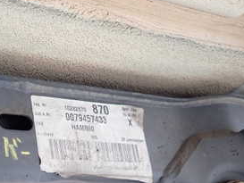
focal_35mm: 55
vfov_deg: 25.5
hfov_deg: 33.5
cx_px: 36
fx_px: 388
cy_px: 173
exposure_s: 1/80
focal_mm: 4.5
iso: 200
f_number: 2
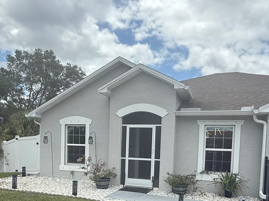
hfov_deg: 61.4
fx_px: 225
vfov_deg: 45.8
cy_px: 161
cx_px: 154
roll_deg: -2.4
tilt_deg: -2.1
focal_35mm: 29
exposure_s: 1/1901
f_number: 2.2
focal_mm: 2.22
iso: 64
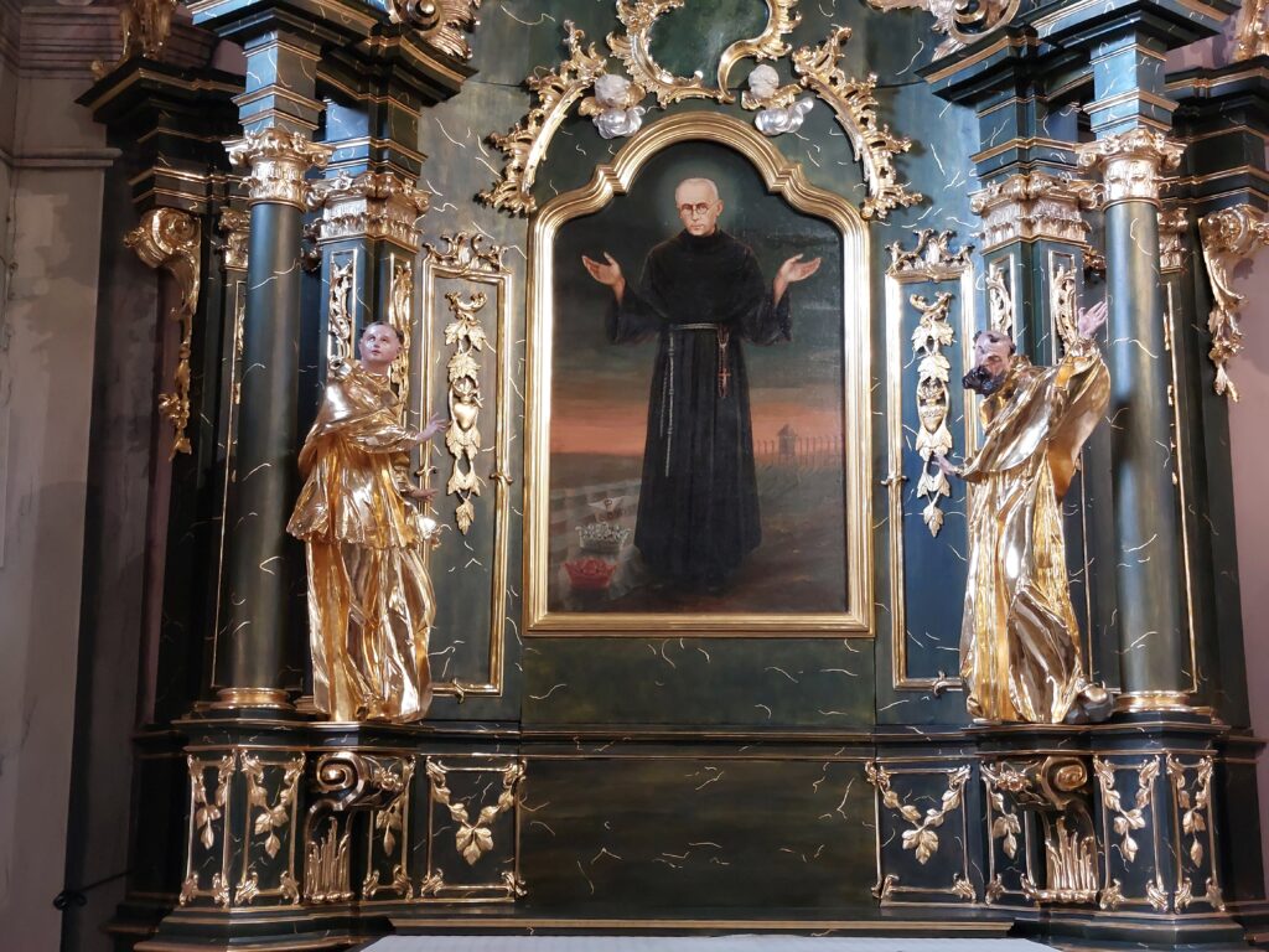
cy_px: 476
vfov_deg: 54.9
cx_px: 634
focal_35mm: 25
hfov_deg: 69.4
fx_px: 916
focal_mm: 5.23
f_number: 1.8
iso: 250
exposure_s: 1/50
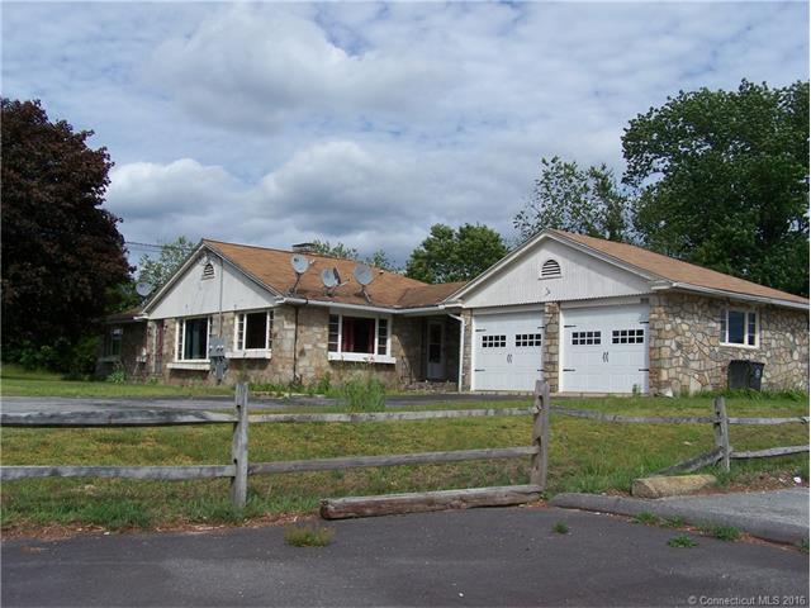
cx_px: 406
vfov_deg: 37.7
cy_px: 304
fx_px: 890
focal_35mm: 38
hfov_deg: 49.0
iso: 80
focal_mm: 6.3
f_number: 5.6
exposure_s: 1/800
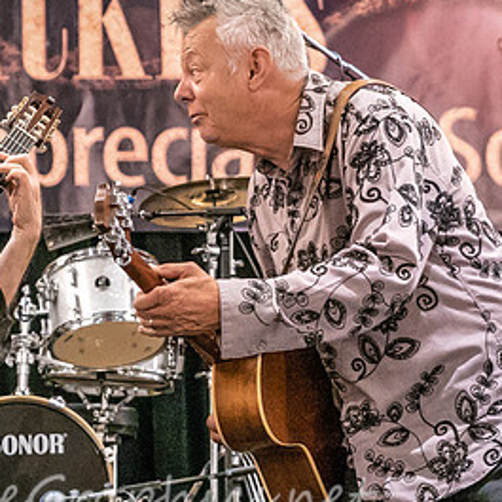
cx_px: 116
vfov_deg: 9.7
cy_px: 229
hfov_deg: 9.6
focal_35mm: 181
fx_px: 2970
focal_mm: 69
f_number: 5.6
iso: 8000
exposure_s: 1/160
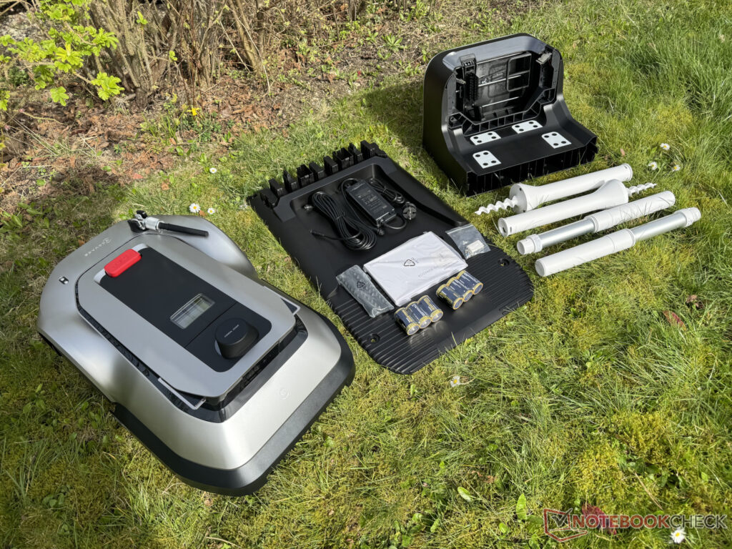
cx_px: 366
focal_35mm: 24
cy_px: 274
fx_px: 508
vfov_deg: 56.8
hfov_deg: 71.6
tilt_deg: -49.6
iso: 80
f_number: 1.78
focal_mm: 6.76
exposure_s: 1/1923
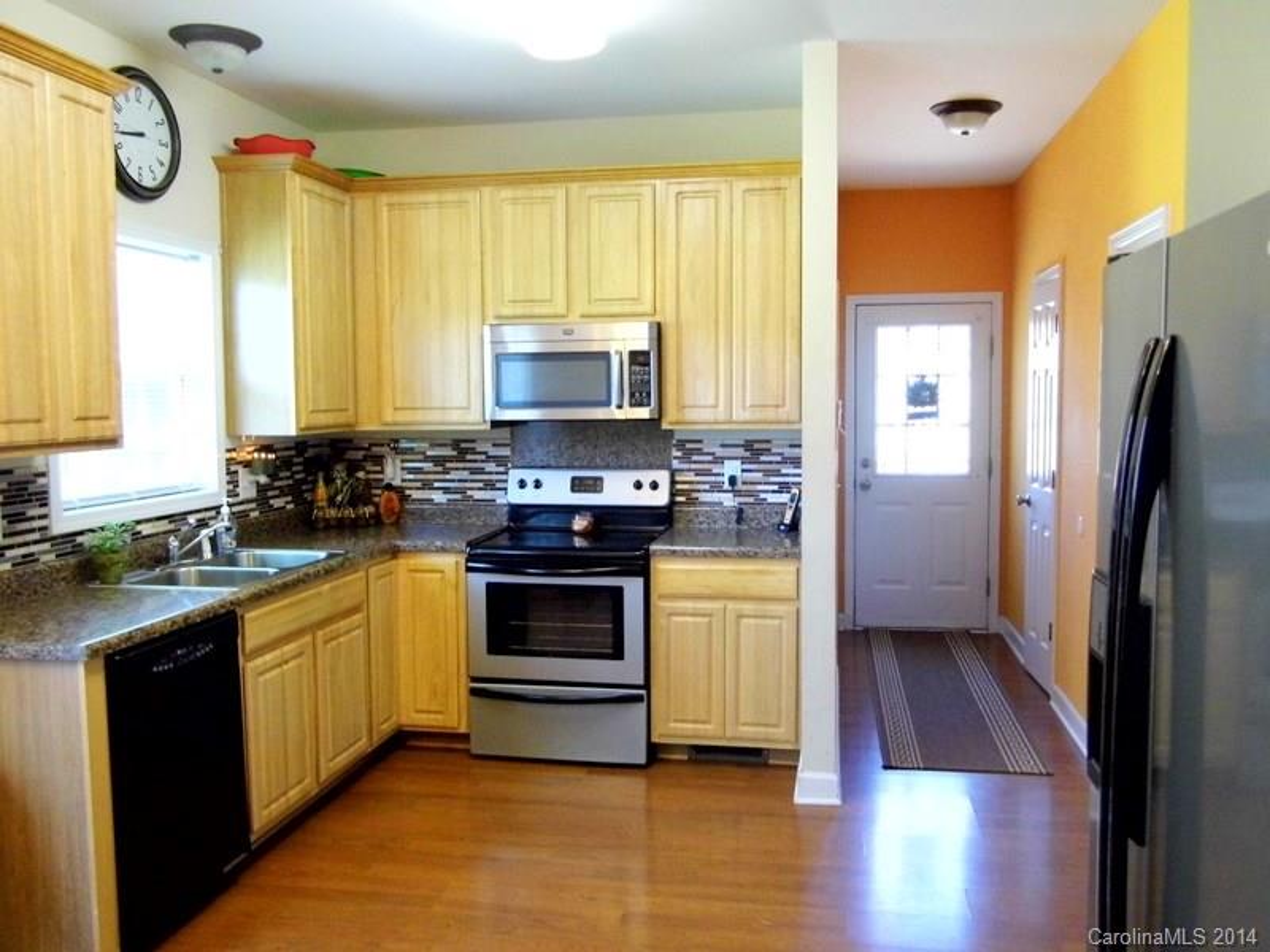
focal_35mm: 29
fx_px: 1064
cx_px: 635
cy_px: 476
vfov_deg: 48.2
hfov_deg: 61.7
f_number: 3.2
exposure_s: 1/24
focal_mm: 5.17
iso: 400
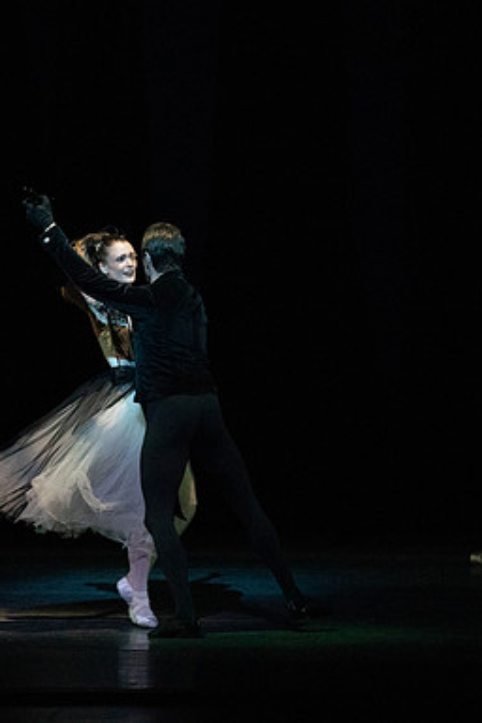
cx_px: 166
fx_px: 5583
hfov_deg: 4.9
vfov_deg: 7.4
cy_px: 361
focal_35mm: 278
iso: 20000
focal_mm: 184
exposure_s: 1/400
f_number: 4
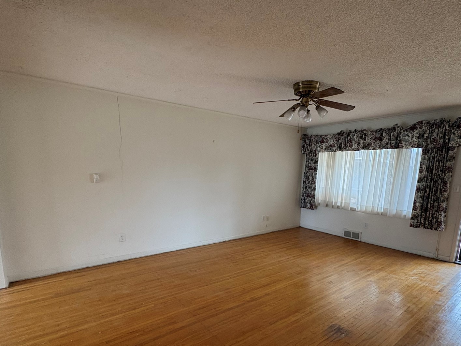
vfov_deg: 68.0
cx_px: 240
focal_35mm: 19
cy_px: 207
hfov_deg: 84.6
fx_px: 253
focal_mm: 2.22
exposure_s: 1/60
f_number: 2.2
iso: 320
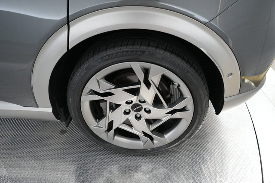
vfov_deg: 46.4
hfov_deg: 65.5
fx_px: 214
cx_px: 138
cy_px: 92
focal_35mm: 28
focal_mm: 28
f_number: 2.8
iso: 3200
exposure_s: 1/250
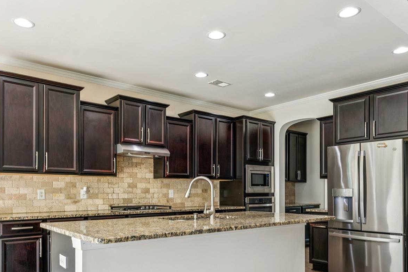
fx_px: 327
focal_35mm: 29
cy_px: 187
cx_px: 192
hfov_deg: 63.8
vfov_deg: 44.3
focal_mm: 16.5
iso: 100
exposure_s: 1/8
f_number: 9
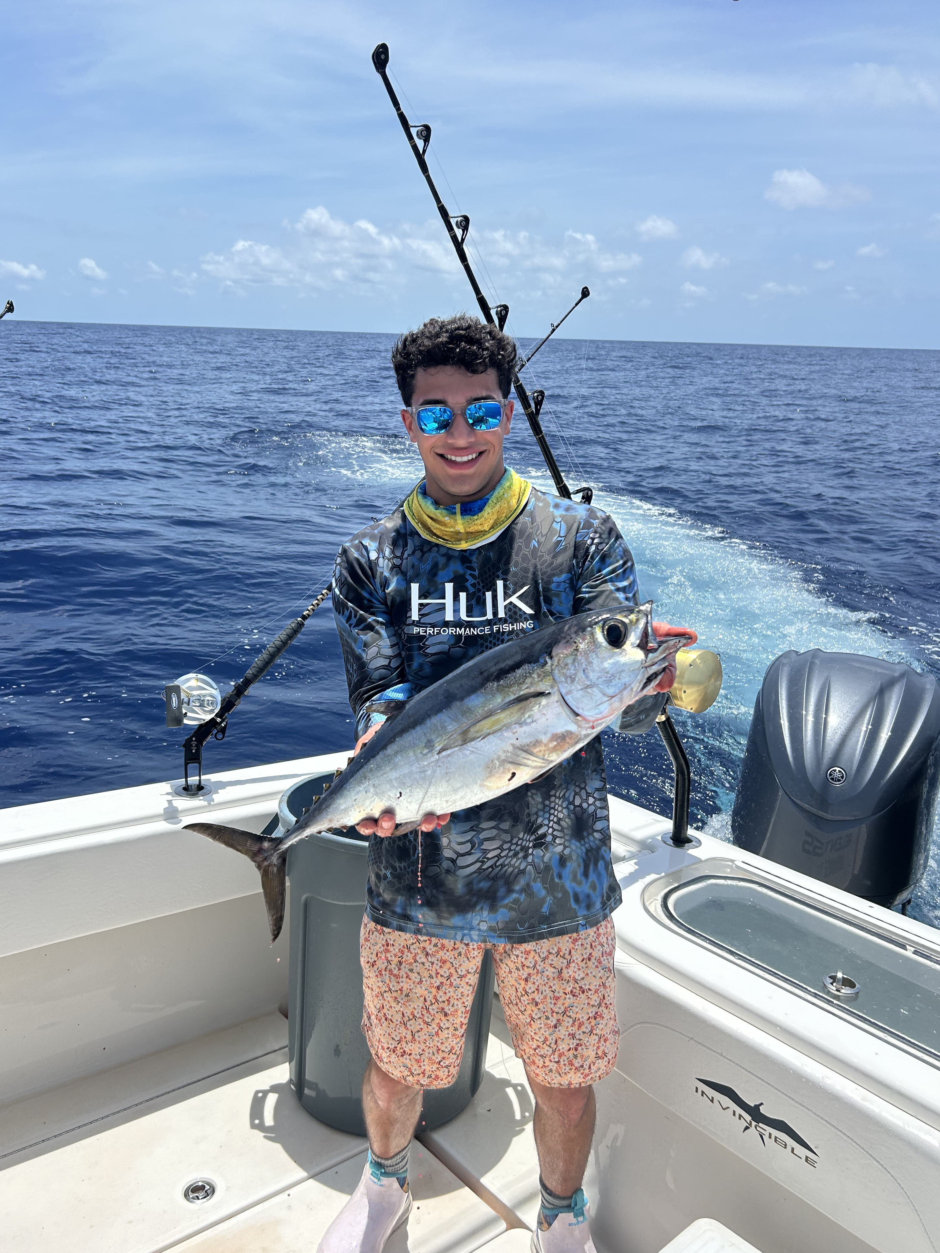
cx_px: 463
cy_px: 643
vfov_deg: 65.3
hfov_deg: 51.3
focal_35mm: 27
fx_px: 978
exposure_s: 1/6579
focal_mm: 5.7
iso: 50
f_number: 1.5
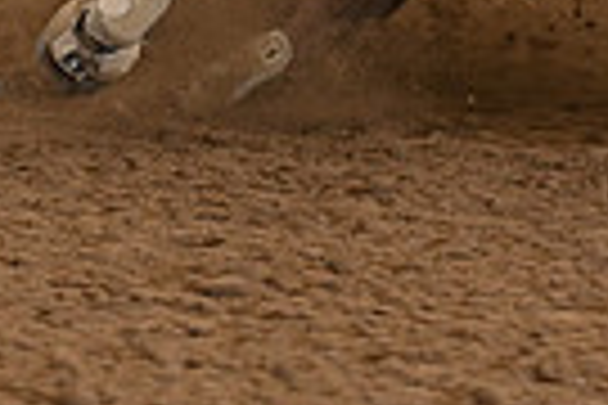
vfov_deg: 2.6
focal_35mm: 523
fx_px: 8832
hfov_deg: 3.9
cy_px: -416
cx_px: 306
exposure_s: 1/250
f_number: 3.5
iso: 2500
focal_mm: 122
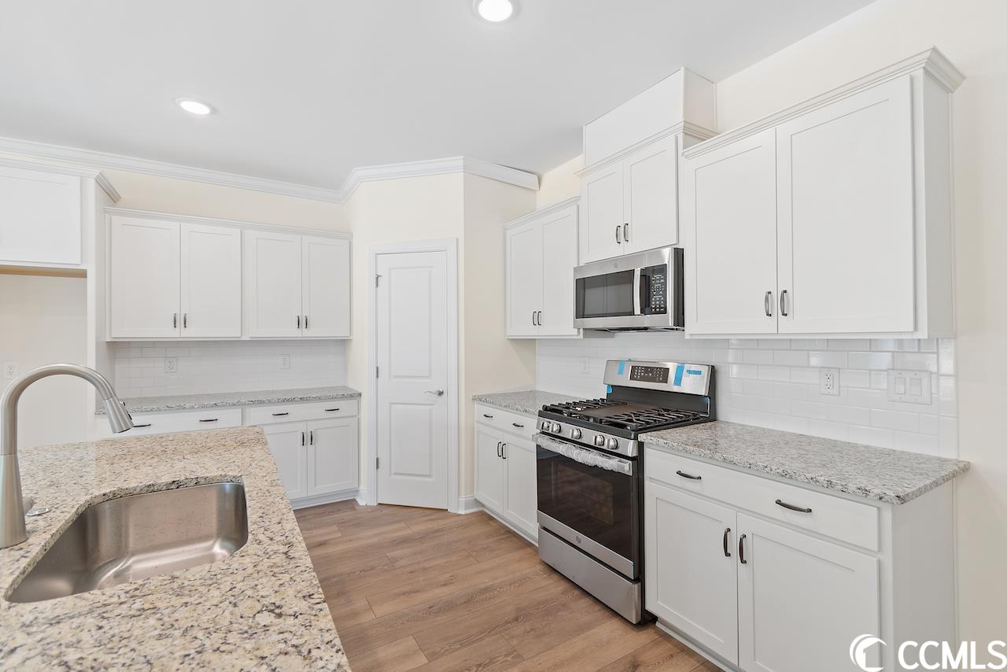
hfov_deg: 100.4
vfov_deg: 77.4
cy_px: 336
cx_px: 504
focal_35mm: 15
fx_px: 420
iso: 100
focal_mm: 10
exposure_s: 1/4
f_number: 4.5
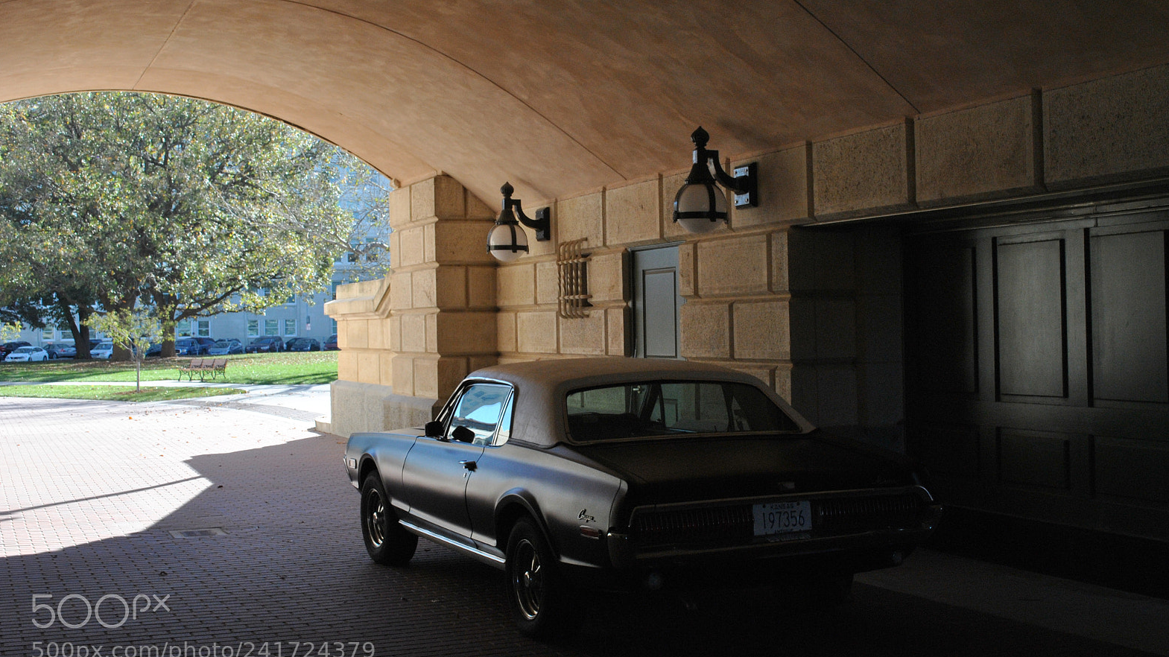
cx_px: 581
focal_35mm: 47
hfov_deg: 44.1
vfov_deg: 25.7
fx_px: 1442
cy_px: 310
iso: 400
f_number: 8
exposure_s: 1/250
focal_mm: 29
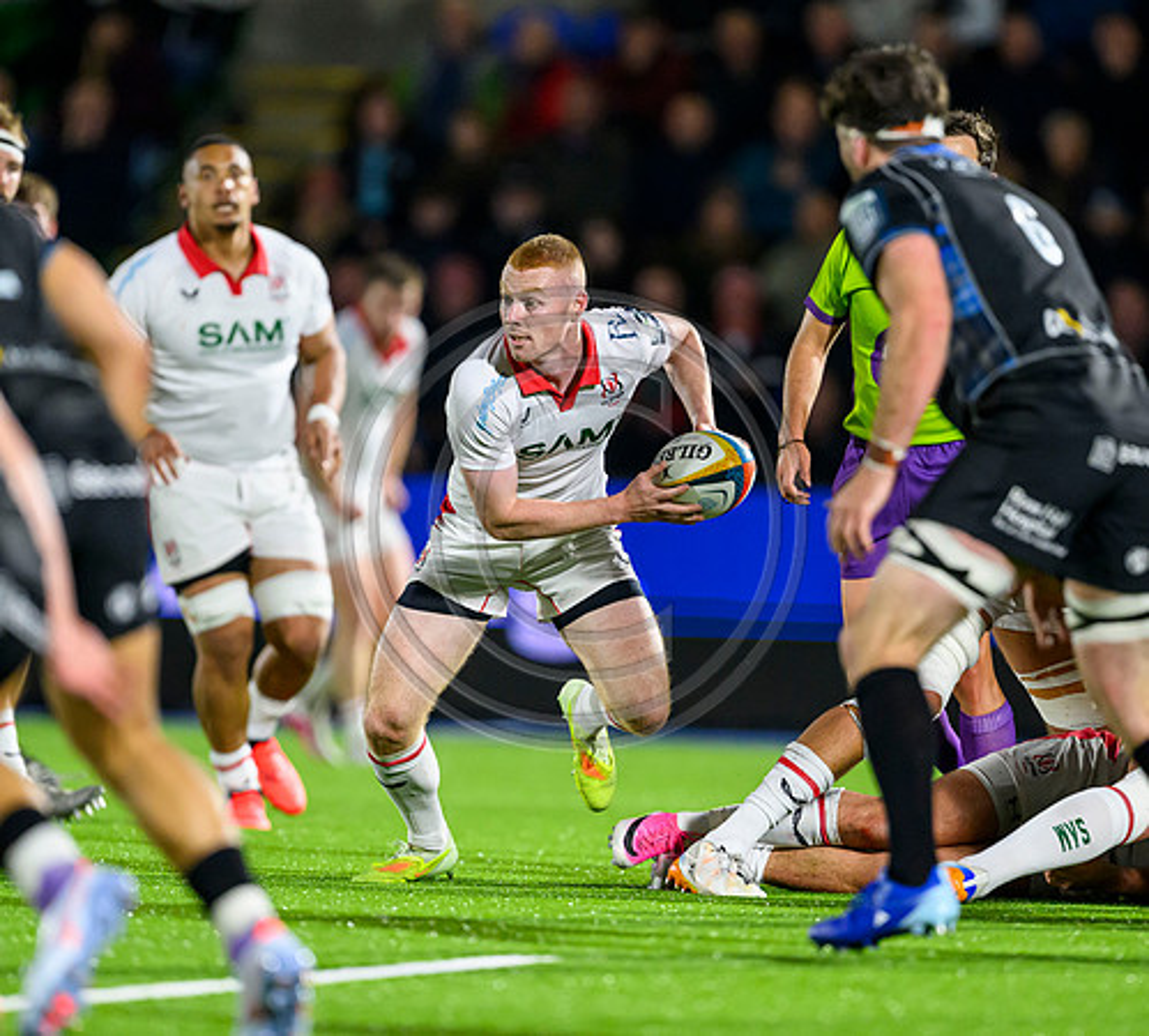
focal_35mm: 578
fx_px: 20664
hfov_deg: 3.2
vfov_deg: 2.9
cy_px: 556
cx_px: 689
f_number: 3.2
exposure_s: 1/1600
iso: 5000
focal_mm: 400
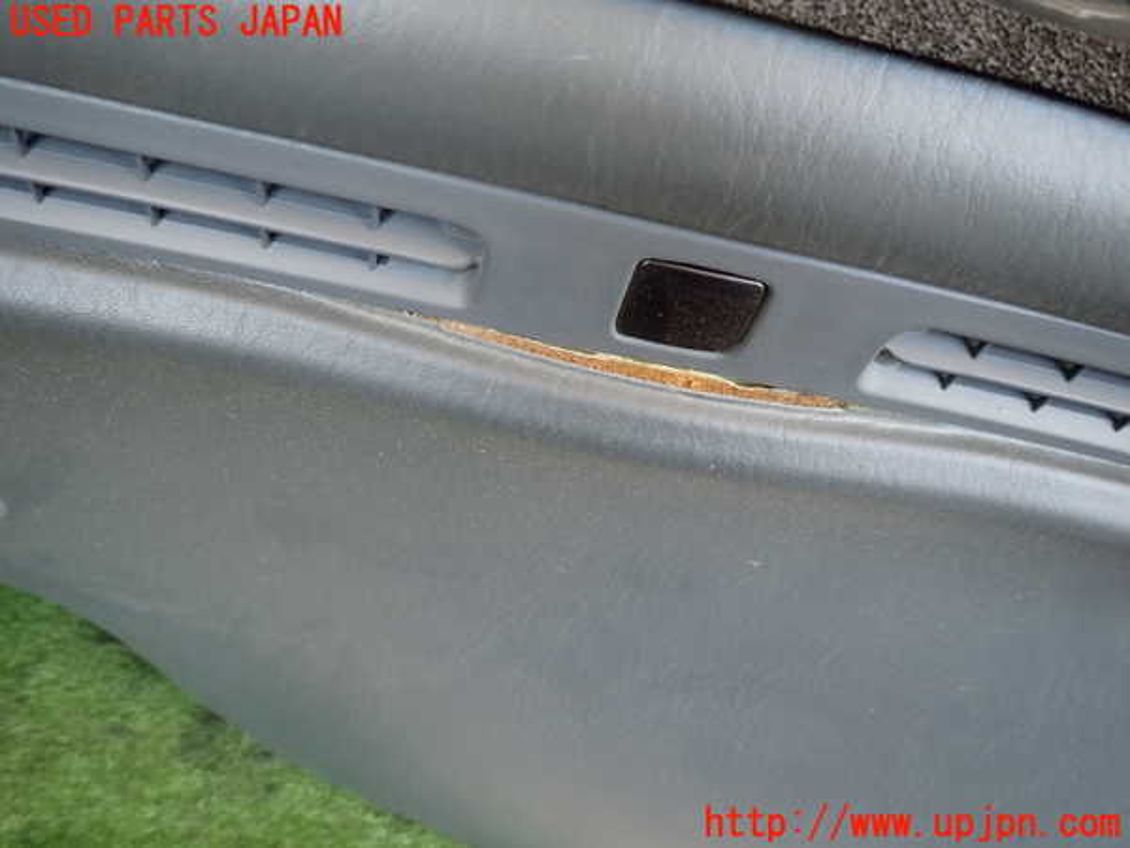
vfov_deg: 54.9
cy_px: 424
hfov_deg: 69.4
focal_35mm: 25
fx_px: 816
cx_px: 565
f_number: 2
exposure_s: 1/50
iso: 200
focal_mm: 4.5
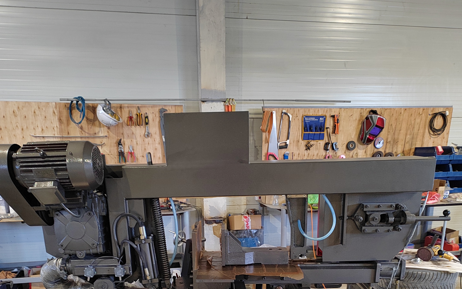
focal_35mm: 33
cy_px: 272
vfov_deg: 35.6
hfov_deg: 58.1
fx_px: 416
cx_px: 229
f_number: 1.9
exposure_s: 1/50
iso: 1506
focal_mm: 5.52
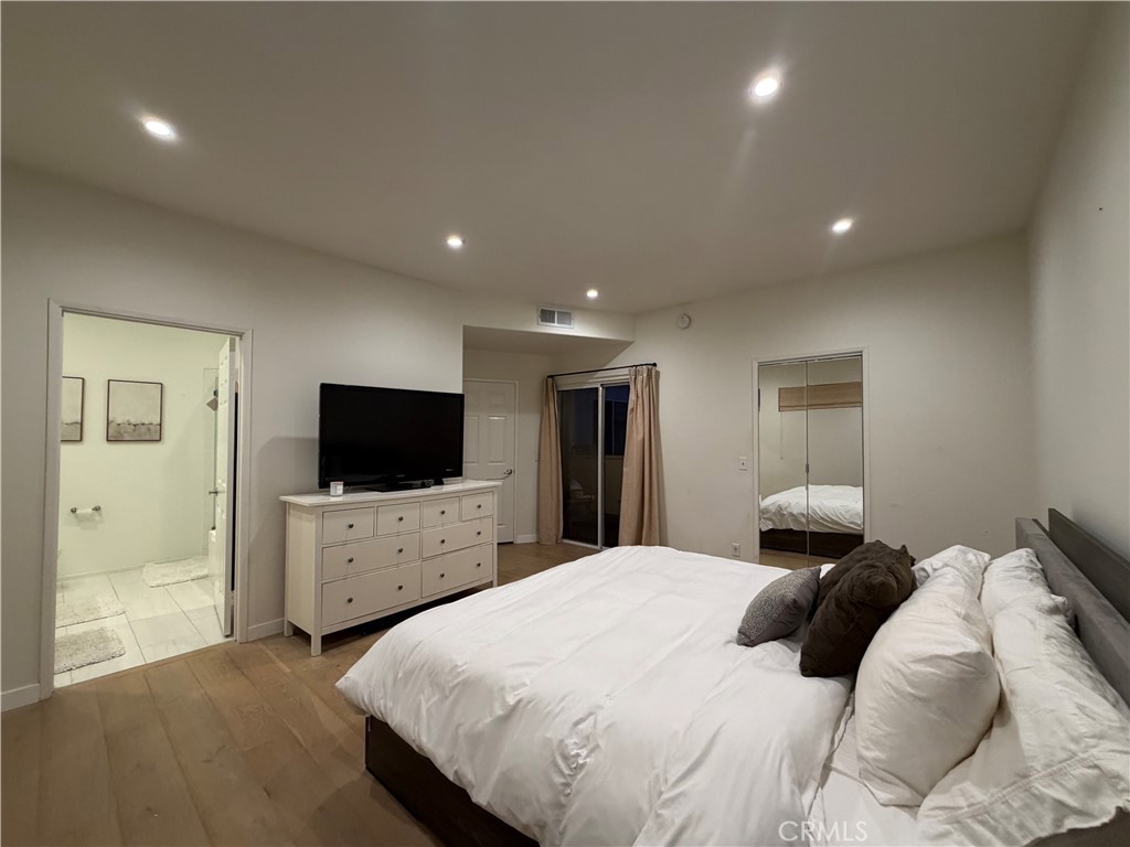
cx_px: 565
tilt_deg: +1.2
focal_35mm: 14
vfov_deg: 85.7
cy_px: 424
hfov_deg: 102.1
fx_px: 457
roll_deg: +0.9
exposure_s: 1/60
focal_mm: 2.22
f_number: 2.2
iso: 200
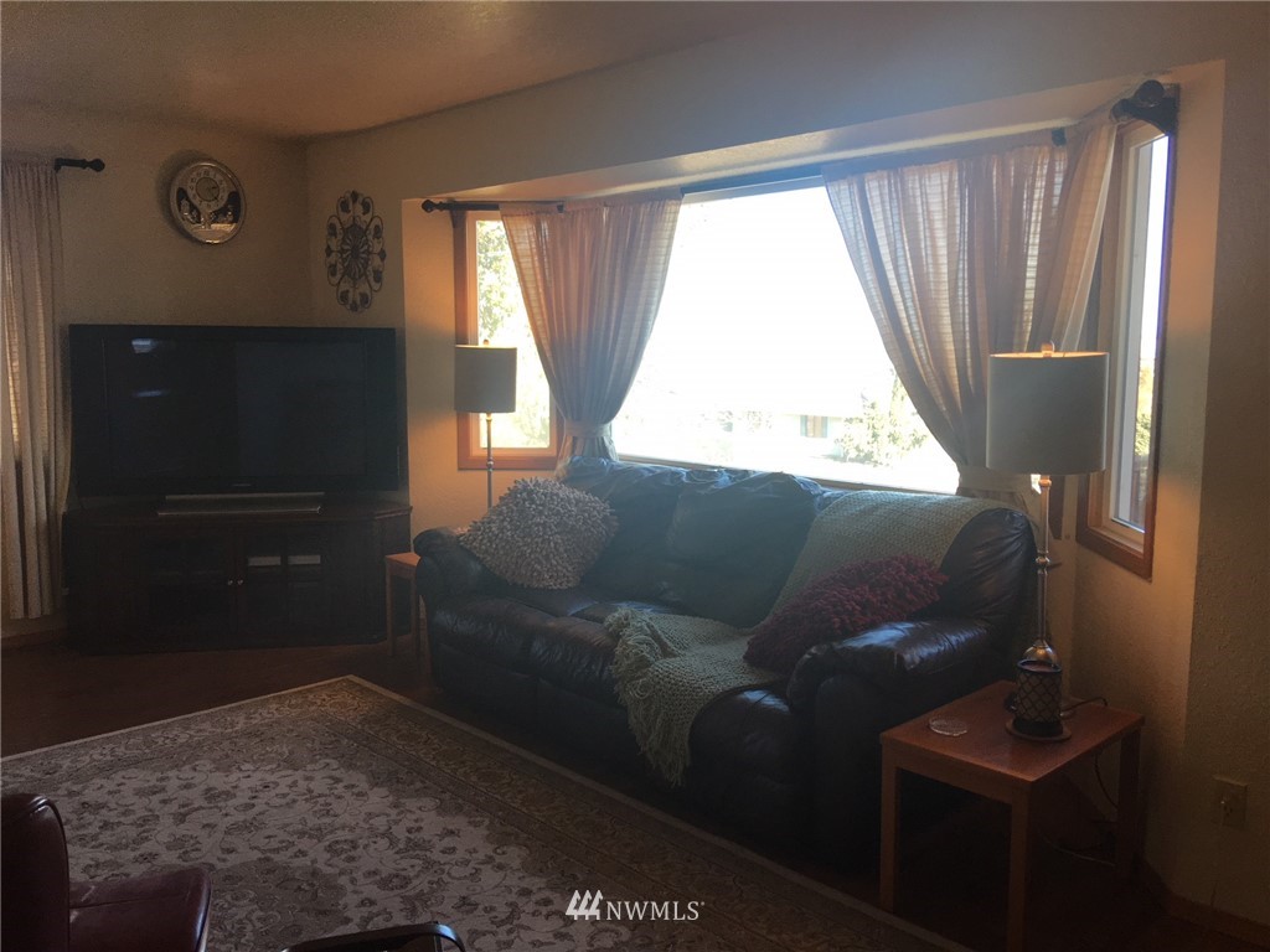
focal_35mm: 29
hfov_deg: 61.7
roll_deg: +0.0
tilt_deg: -6.2
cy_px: 476
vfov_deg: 48.2
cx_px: 635
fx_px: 1064
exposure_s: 1/120
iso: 40
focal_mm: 4.15
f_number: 2.2
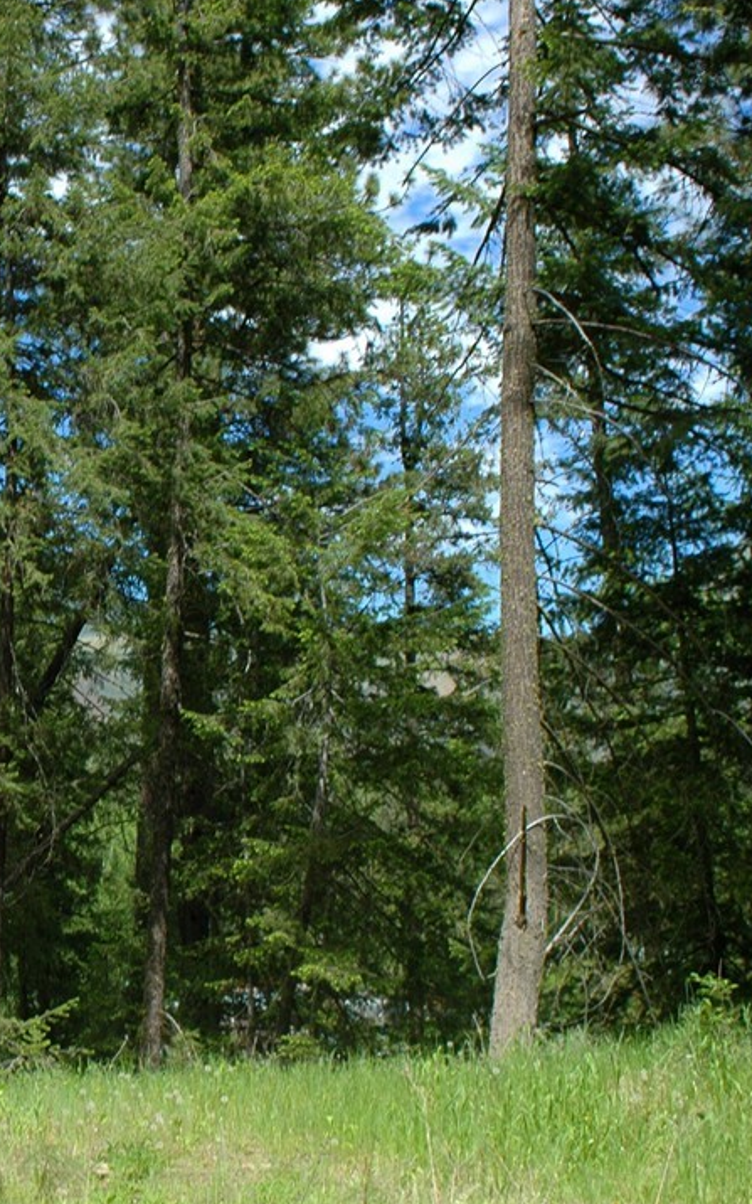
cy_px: 603
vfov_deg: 31.5
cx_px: -135
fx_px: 2131
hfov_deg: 19.0
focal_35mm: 65
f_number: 5.6
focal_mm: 28
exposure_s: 1/125
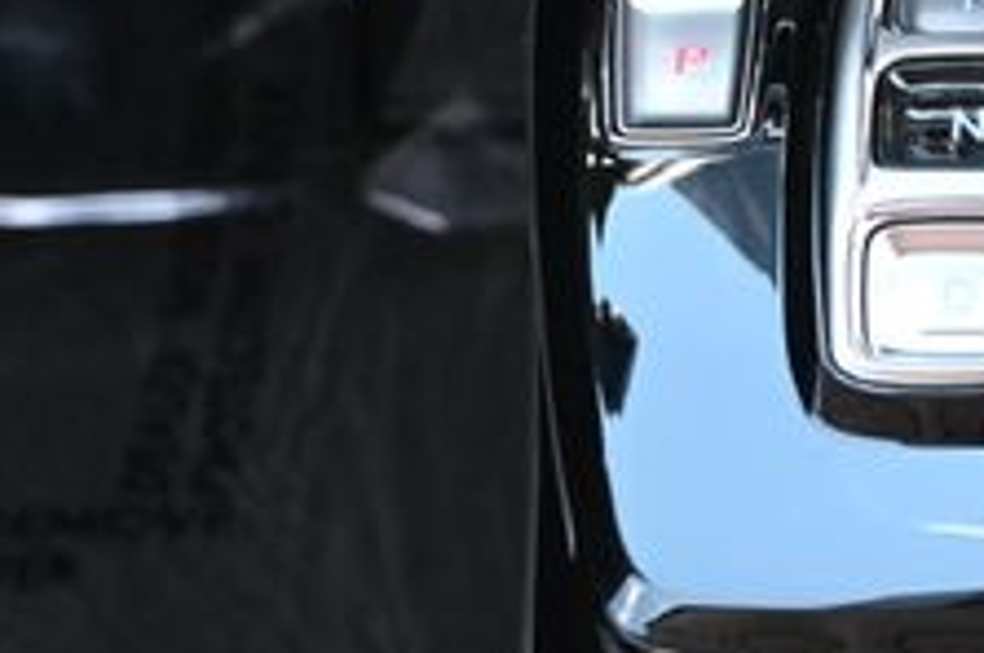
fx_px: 4352
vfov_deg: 8.6
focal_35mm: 159
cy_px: 565
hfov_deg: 12.4
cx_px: 1333
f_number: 5.3
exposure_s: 1/125
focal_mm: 37
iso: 1600
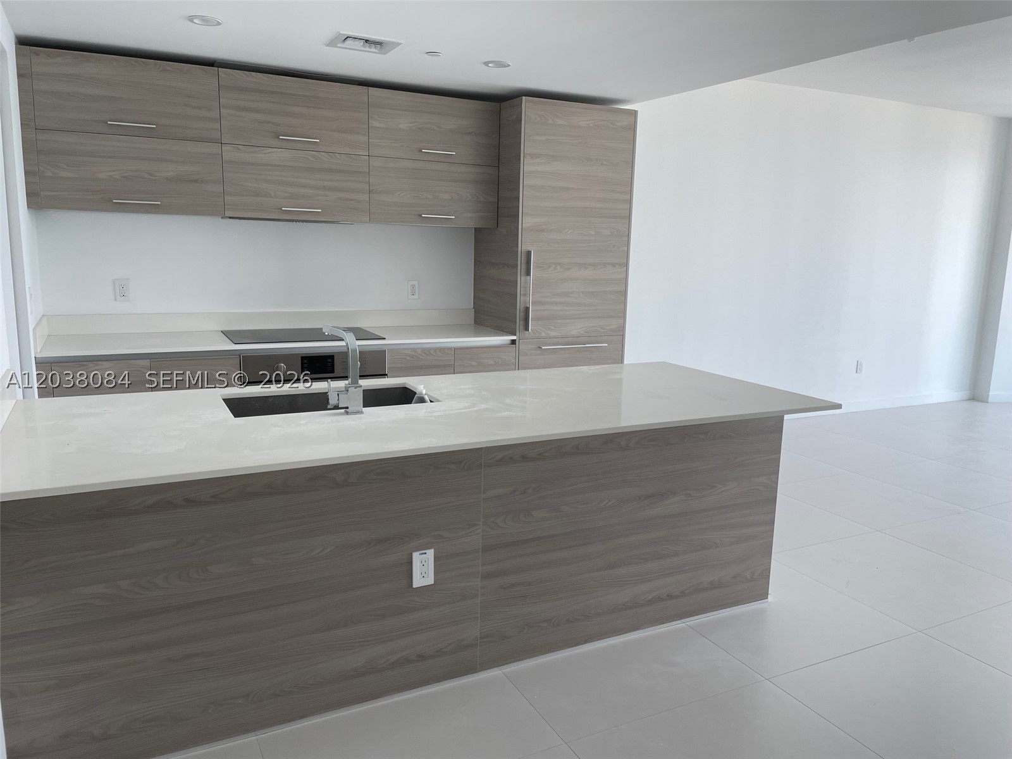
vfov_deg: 53.1
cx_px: 506
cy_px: 380
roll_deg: -1.4
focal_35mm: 26
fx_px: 760
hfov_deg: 67.3
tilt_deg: -10.8
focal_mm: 4.2
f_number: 1.6
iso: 40
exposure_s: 1/121
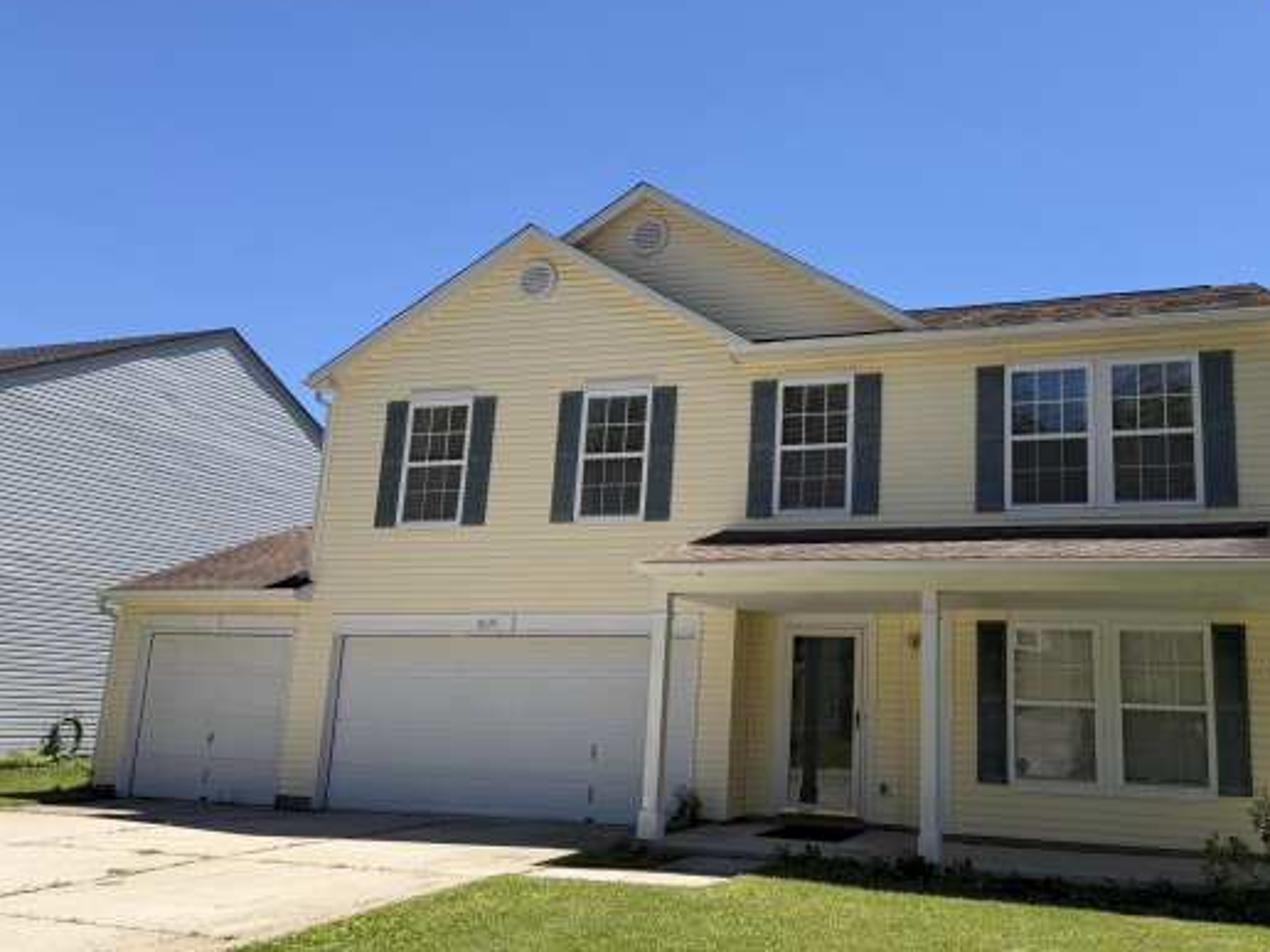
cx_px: 818
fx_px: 1137
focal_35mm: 31
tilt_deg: +11.8
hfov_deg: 57.4
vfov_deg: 45.4
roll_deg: -2.0
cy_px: 467
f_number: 1.78
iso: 80
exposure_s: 1/3279
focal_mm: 6.76
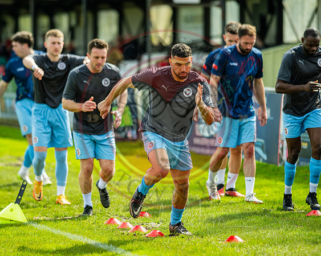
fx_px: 2161
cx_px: 153
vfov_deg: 6.8
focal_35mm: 228
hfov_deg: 8.5
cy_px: 128
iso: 100
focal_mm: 135
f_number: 1.8
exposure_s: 1/2000
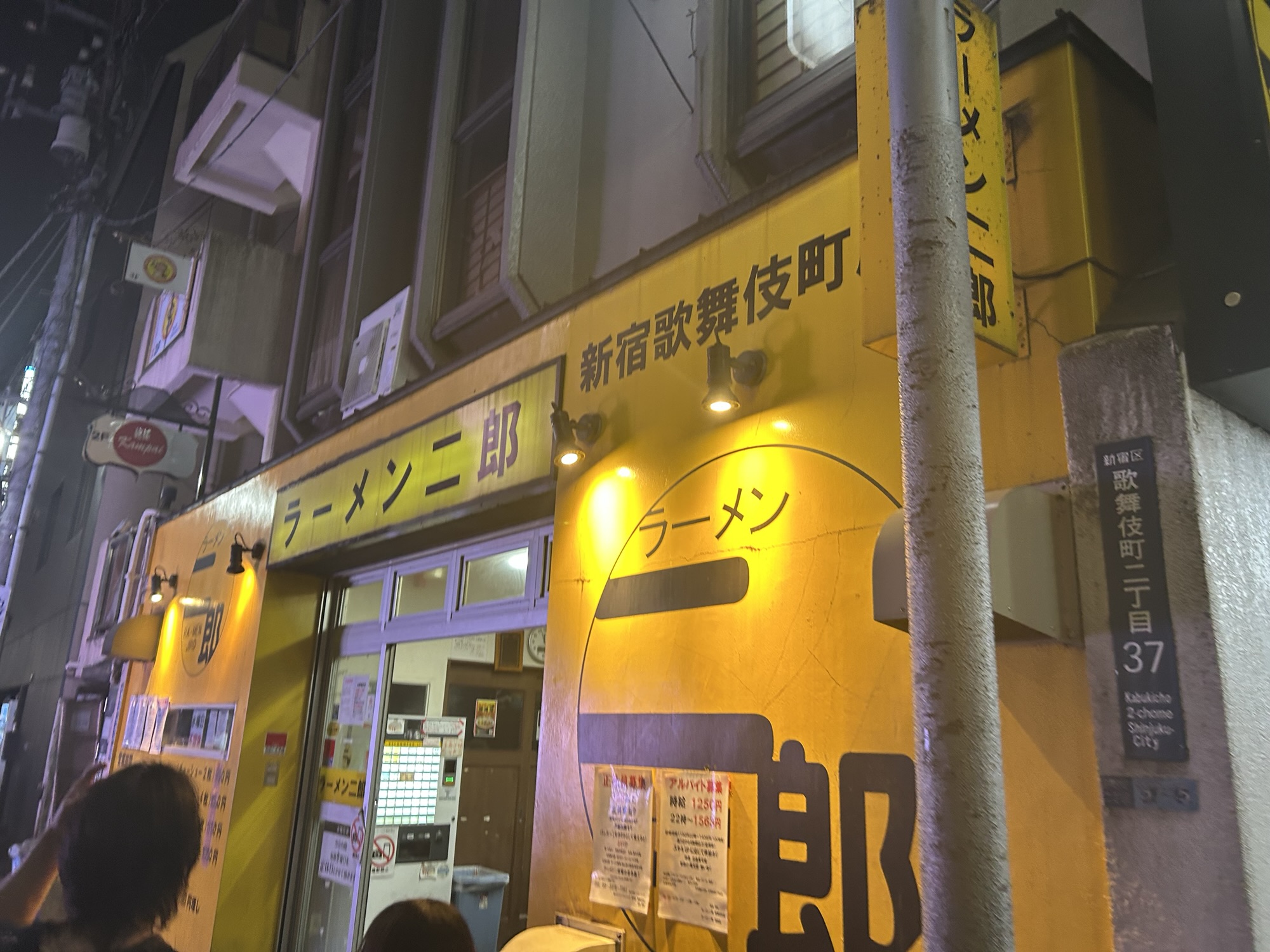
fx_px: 954
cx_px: 635
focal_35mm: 26
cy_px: 476
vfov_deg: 53.1
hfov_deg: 67.3
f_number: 1.5
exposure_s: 1/50
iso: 125
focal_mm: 5.7
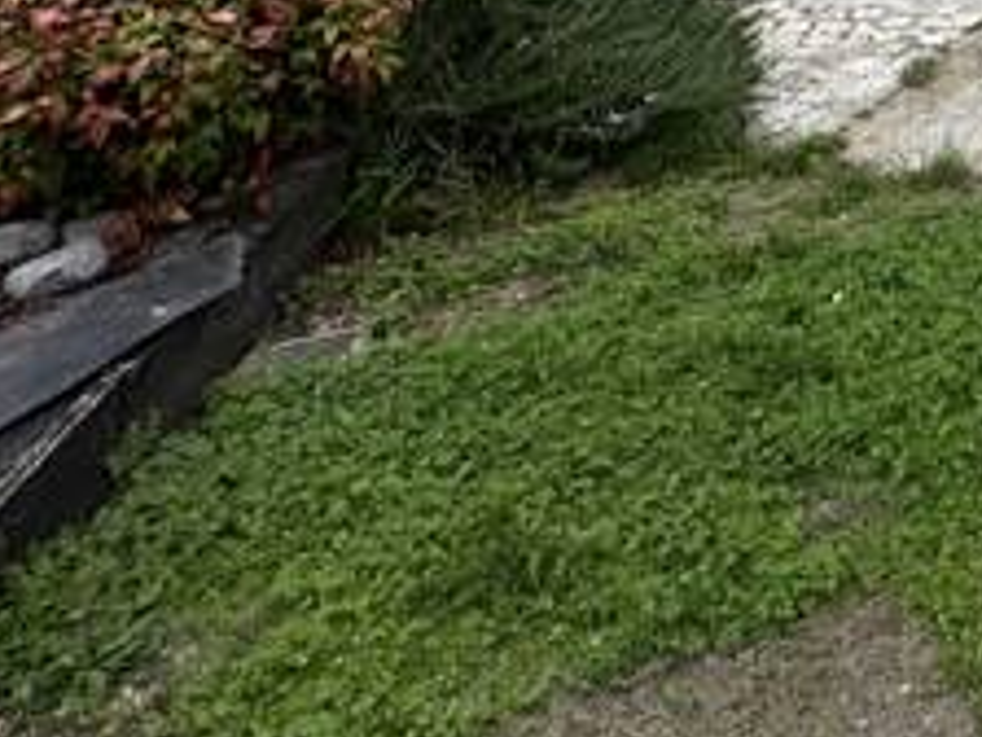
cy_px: -570
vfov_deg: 20.8
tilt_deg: +4.2
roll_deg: -0.6
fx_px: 1418
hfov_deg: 26.6
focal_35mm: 50
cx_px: 1499
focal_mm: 2.22
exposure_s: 1/612
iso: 40
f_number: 2.2
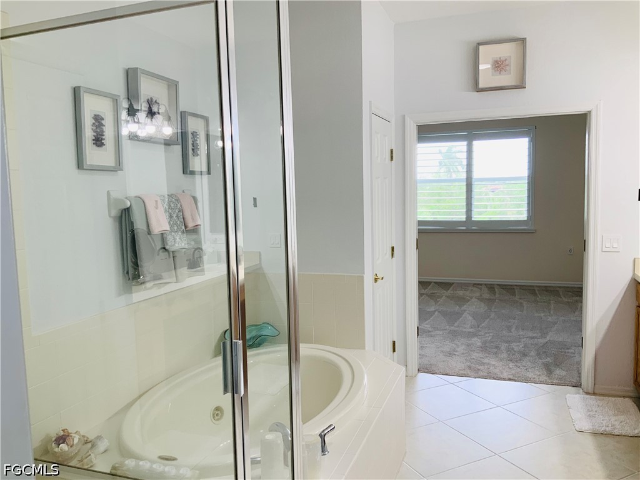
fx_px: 536
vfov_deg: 48.2
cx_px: 320
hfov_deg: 61.7
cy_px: 240
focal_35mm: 29
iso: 40
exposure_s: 1/120
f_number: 1.8
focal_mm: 3
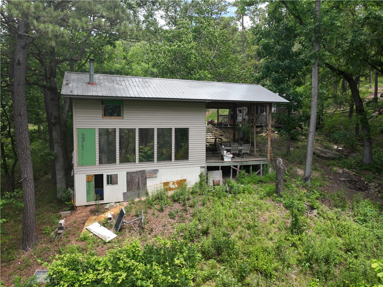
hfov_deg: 71.6
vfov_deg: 56.8
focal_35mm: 24
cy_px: 144
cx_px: 192
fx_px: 265
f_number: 2.8
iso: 100
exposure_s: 1/20
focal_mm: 12.29
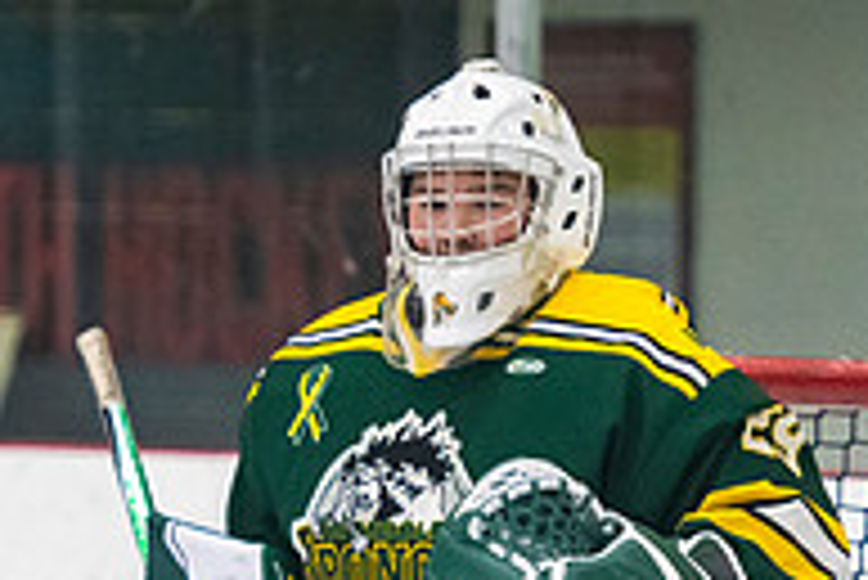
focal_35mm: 636
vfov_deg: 2.2
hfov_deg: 3.2
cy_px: 651
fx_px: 15346
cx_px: 491
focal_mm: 145
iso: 2500
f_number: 3.2
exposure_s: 1/640
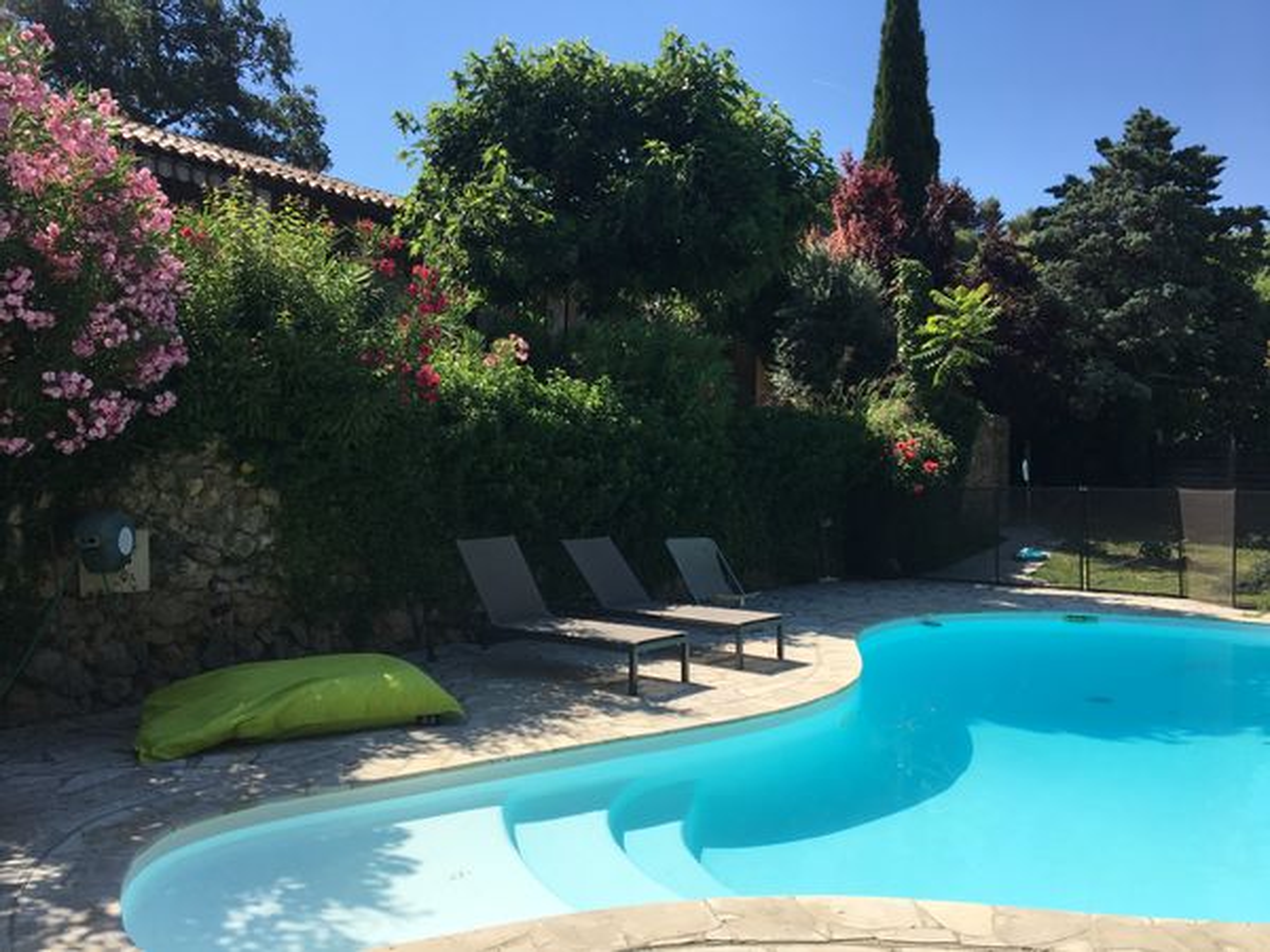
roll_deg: -0.6
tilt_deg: -1.2
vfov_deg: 48.2
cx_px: 635
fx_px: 1064
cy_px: 476
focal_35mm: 29
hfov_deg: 61.7
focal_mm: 4.15
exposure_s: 1/1538
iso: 25
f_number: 2.2
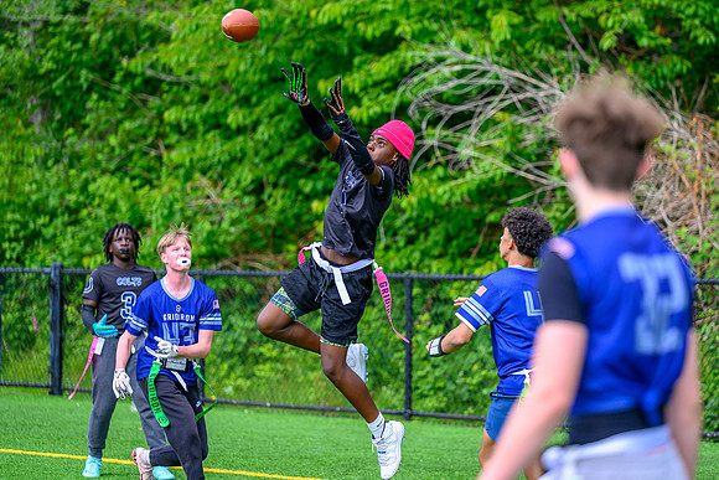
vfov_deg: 7.8
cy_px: 218
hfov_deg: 11.6
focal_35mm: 176
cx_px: 429
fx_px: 3526
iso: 320
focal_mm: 145
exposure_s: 1/2000
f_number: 2.8
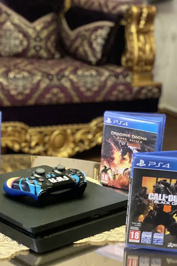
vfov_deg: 24.5
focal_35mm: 83
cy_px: 146
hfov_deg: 16.3
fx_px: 612
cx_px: 34
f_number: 2
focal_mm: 6
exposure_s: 1/15
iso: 500
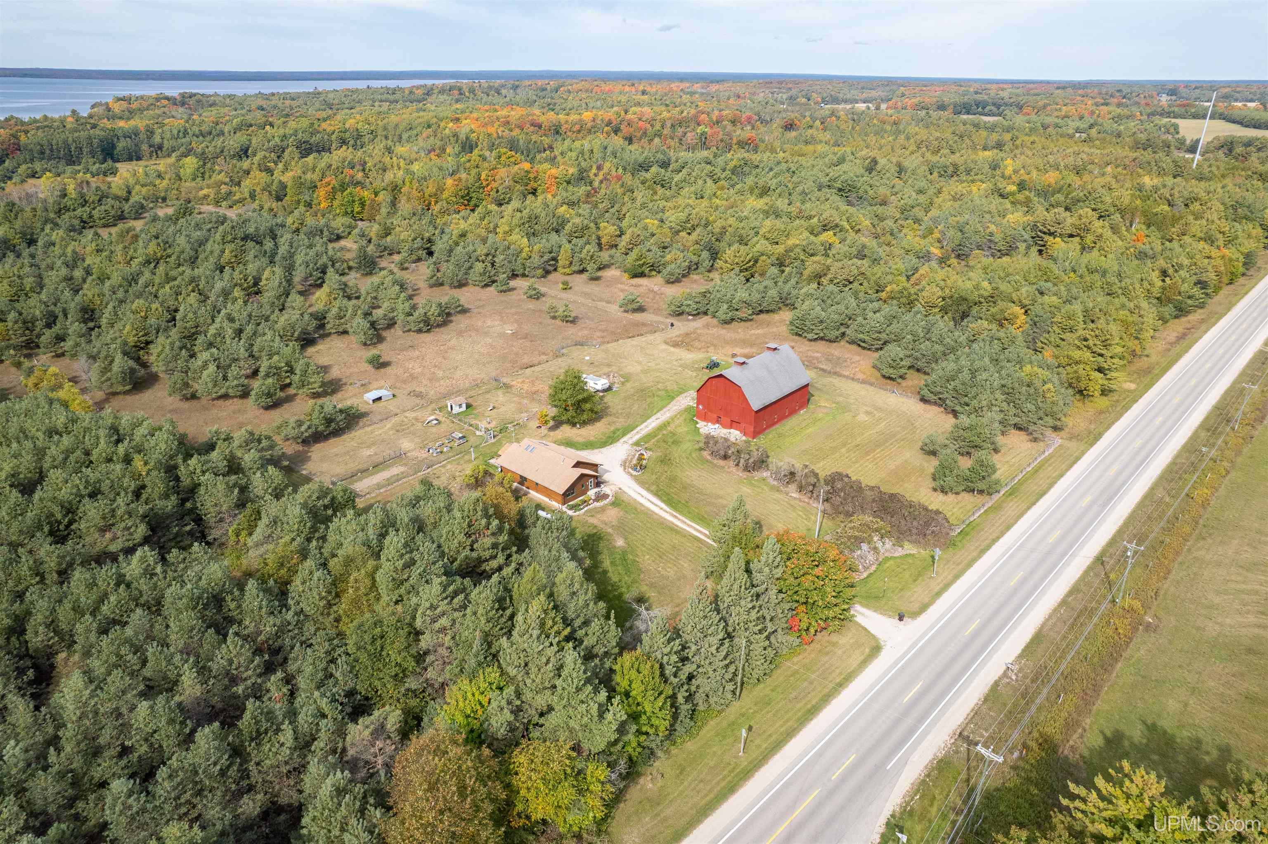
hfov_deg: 78.6
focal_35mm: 22
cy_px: 422
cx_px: 634
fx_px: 775
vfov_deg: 57.2
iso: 100
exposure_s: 1/160
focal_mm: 8.38
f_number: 2.8
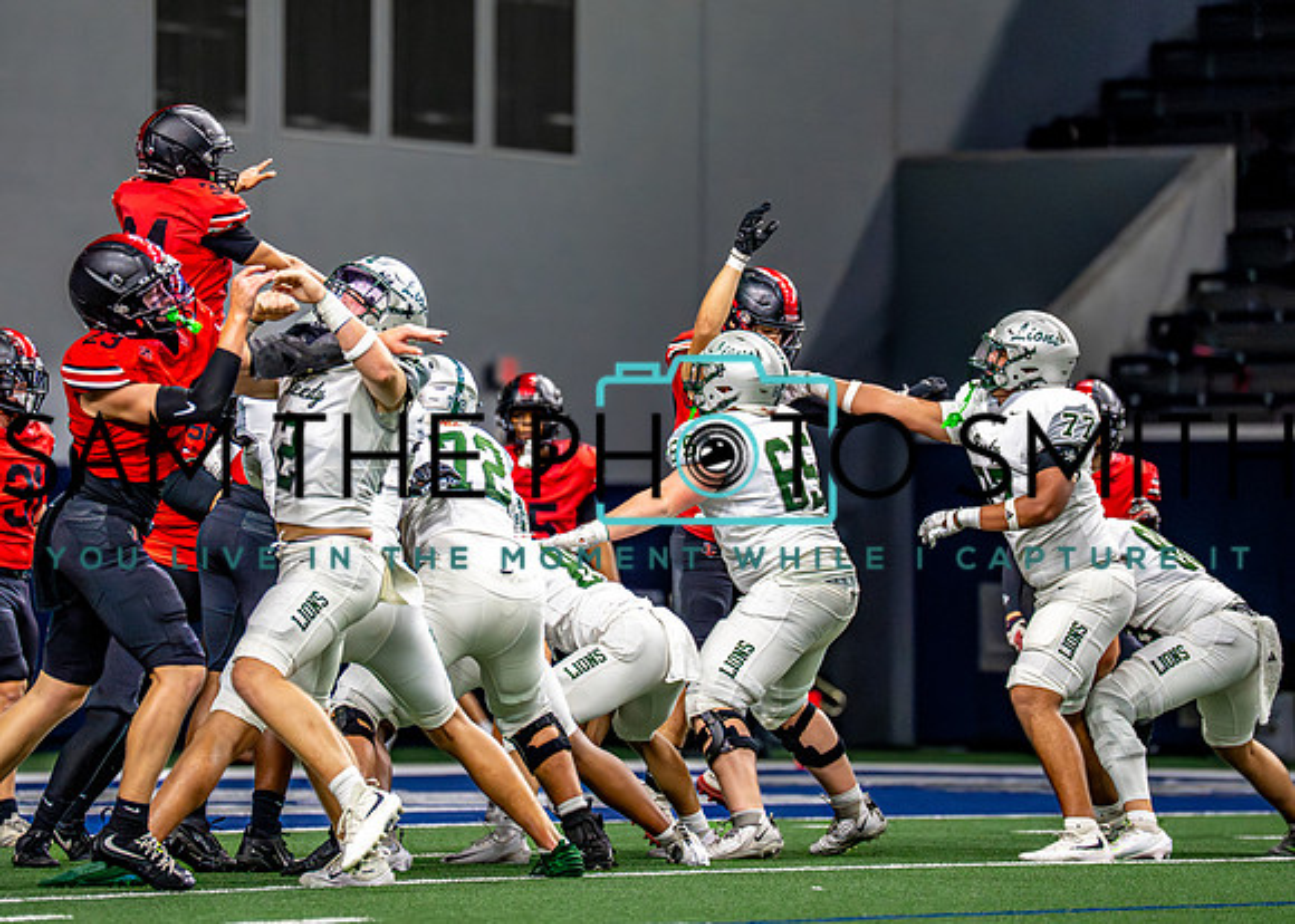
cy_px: 390
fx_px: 10083
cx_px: 619
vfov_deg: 5.2
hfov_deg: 7.3
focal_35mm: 274
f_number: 2.8
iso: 5000
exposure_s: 1/2000
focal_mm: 200
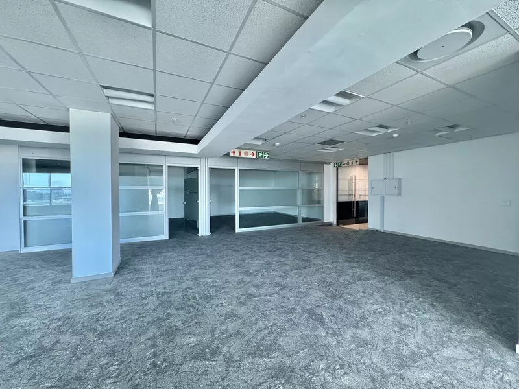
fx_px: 210
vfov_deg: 85.7
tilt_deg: -1.3
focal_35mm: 14
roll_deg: -0.2
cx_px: 260
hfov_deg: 102.1
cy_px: 194
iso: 320
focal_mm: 2.22
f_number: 2.2
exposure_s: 1/100
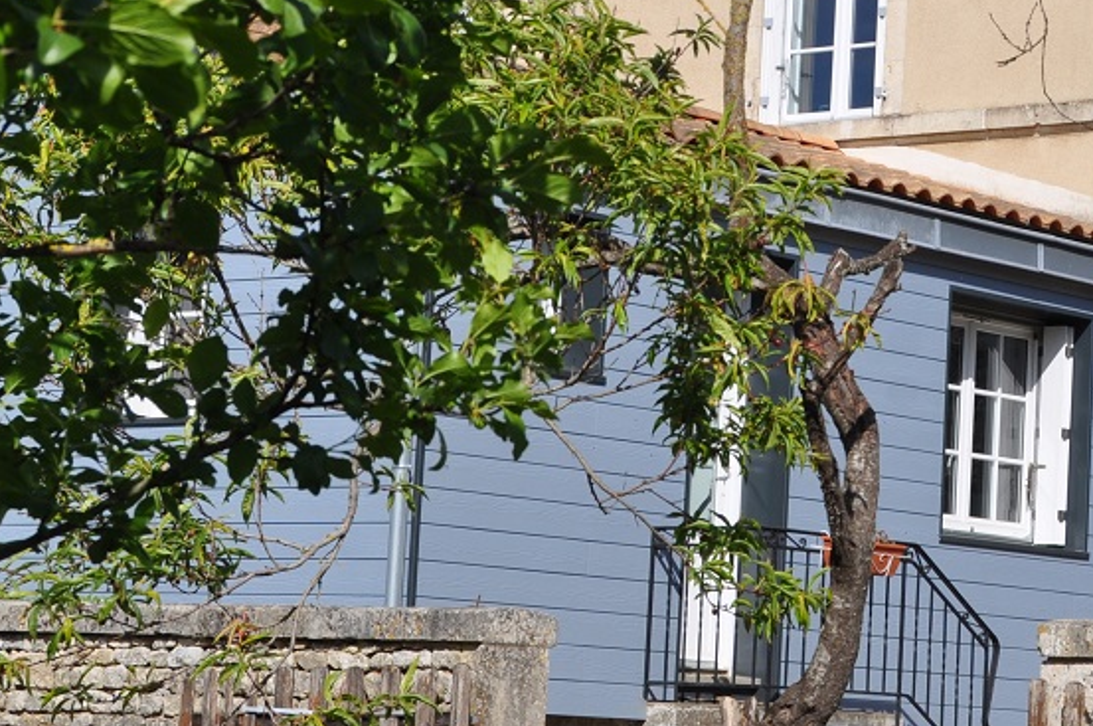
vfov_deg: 11.2
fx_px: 3704
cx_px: 1001
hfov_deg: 16.5
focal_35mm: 122
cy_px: 155
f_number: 10
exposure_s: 1/400
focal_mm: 35
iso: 200
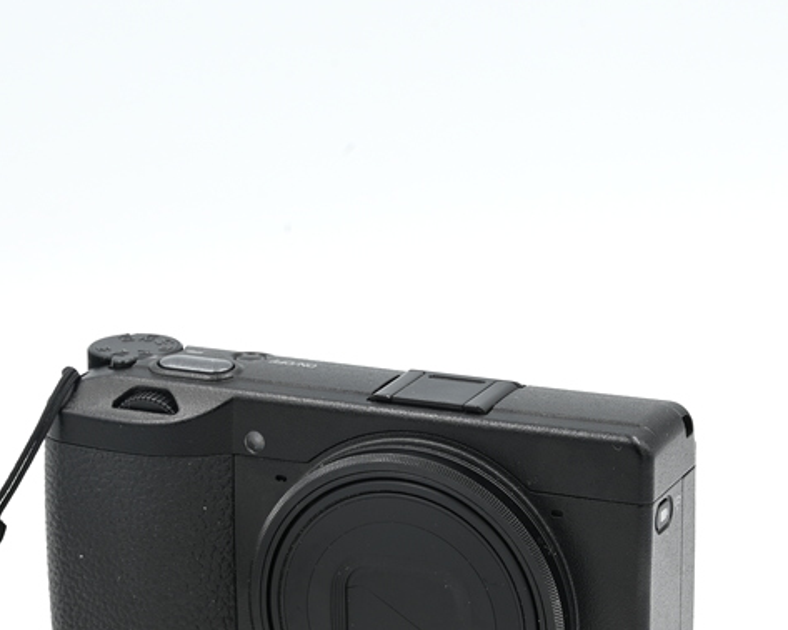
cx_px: 511
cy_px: 534
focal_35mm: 139
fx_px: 3240
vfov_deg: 11.1
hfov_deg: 13.8
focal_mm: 70
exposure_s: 1/13
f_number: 14
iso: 100
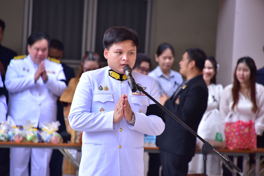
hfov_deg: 6.9
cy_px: 88
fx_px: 2201
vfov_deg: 4.6
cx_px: 132
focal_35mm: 300
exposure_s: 1/200
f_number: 5.6
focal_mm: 300
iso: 1000
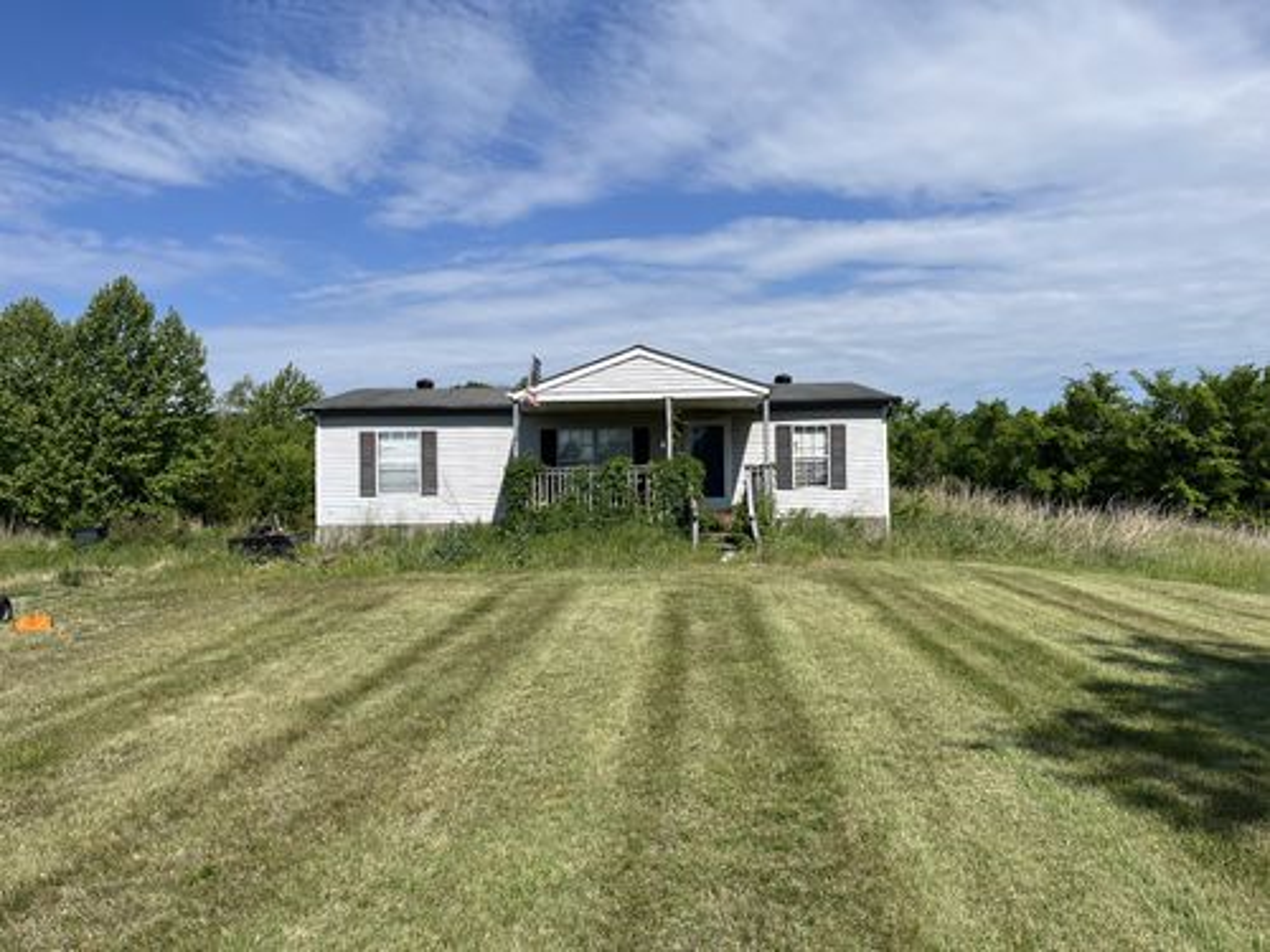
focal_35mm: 26
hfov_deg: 67.3
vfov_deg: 53.1
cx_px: 635
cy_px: 476
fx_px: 954
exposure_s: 1/5076
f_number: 1.6
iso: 50
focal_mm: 5.1
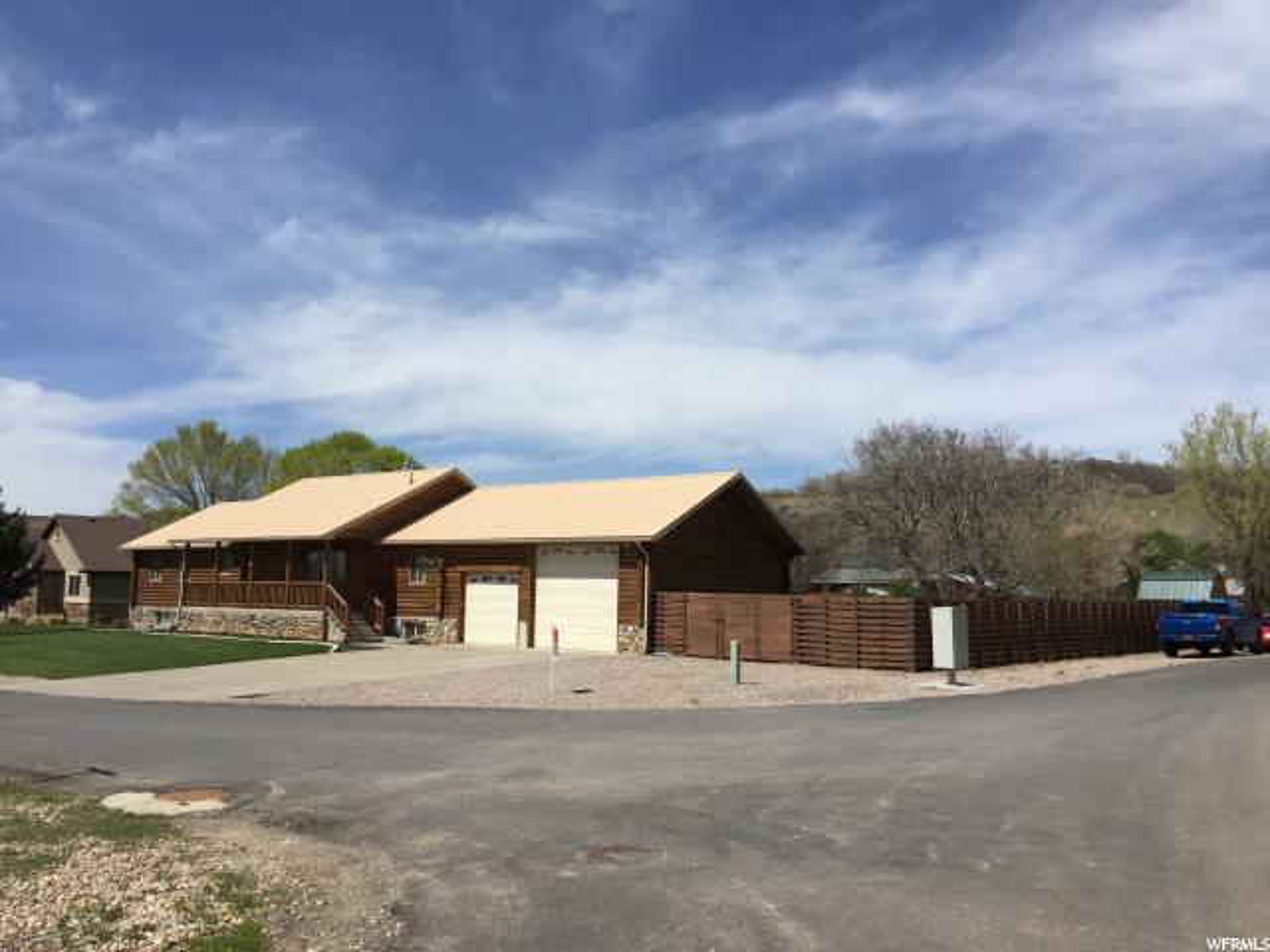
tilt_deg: +6.9
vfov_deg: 48.2
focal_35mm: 29
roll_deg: -1.9
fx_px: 1064
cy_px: 476
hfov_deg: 61.7
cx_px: 635
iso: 32
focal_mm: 4.15
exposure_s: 1/3968
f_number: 2.2
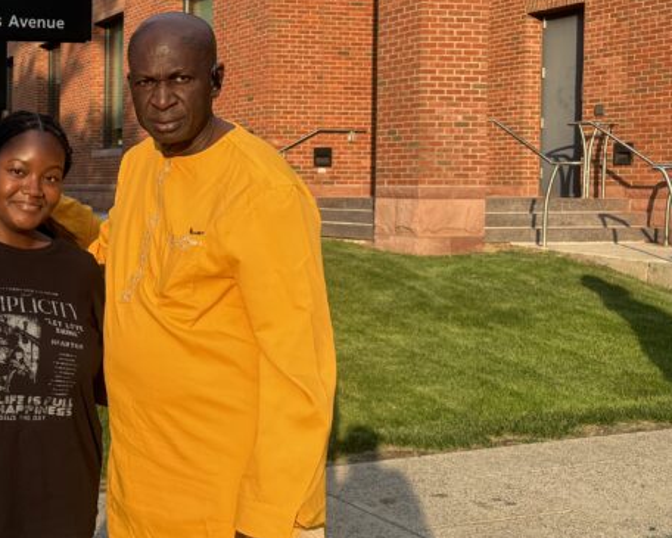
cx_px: -29
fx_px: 1134
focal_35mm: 57
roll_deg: -0.3
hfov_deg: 30.3
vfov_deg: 26.6
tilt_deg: -2.0
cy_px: 208
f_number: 1.6
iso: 50
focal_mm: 5.96
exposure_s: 1/903
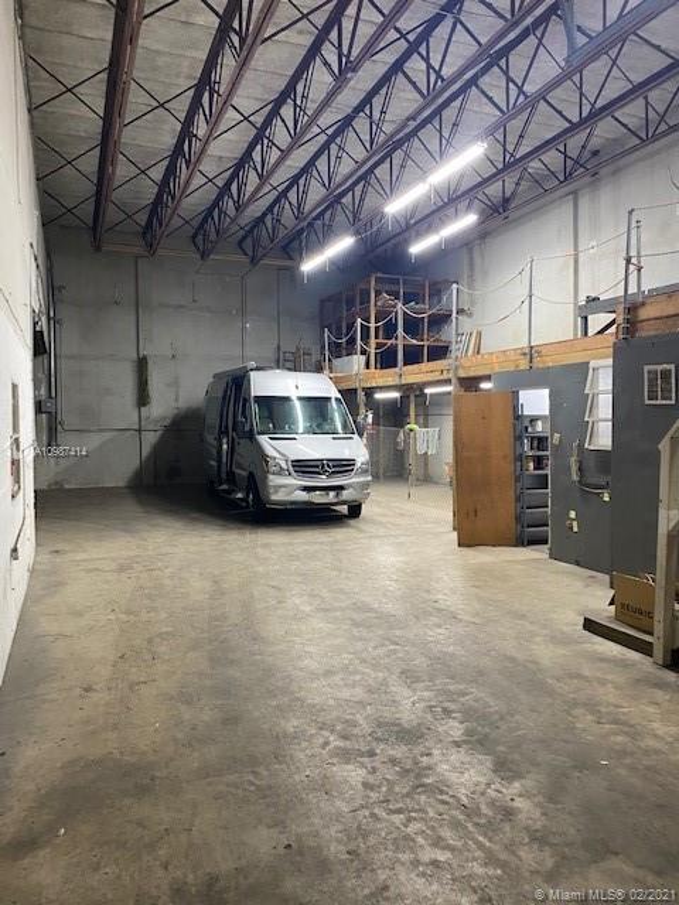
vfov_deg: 67.3
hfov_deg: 53.1
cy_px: 452
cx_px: 340
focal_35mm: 26
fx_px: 680
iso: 400
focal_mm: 4.25
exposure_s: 1/60
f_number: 1.8
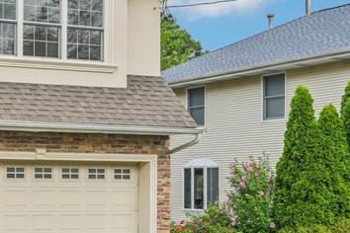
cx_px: -71
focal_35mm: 82
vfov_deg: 16.5
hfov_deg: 22.6
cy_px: 150
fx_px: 801
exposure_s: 1/200
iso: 100
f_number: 8
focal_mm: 28.5
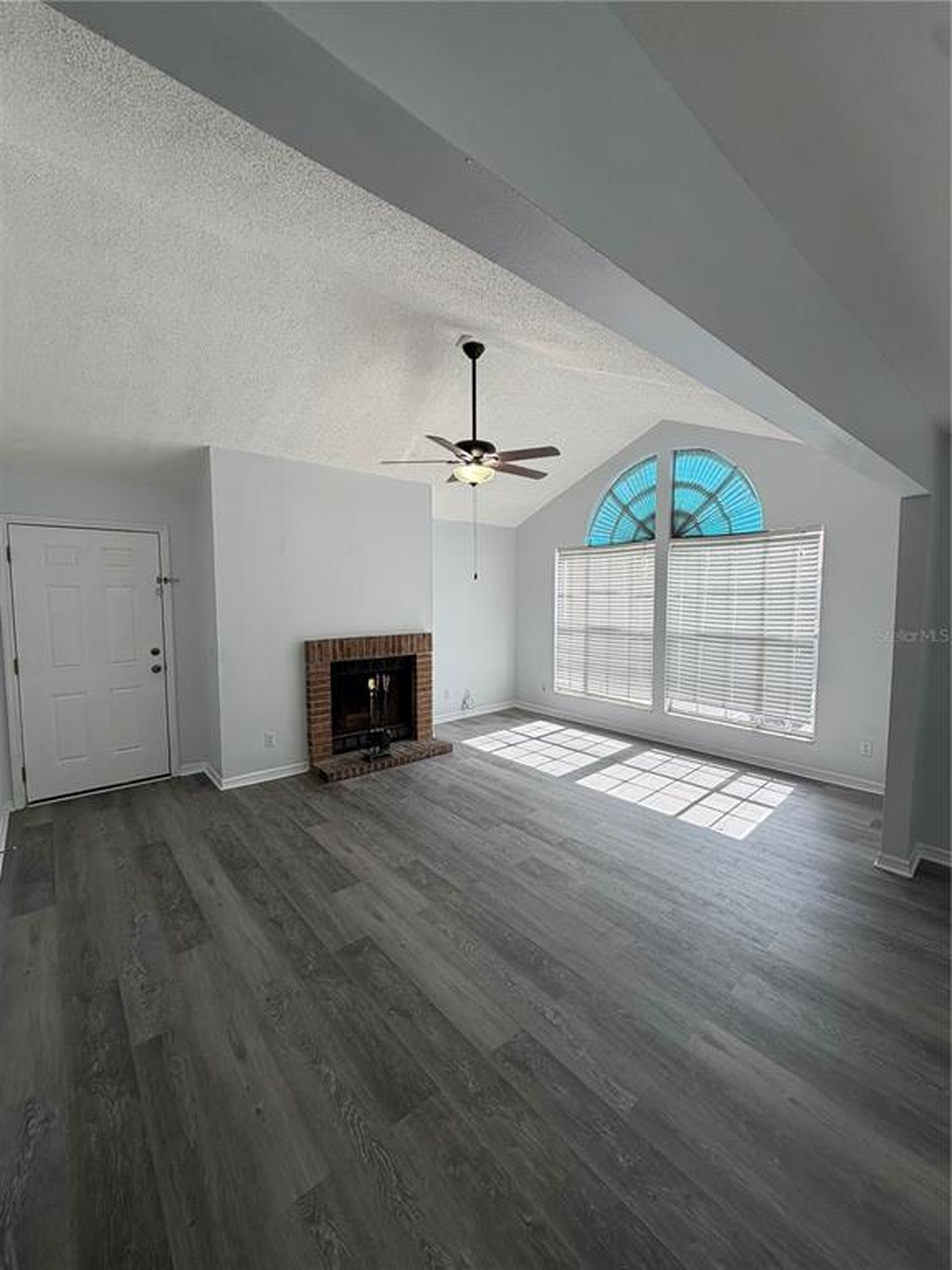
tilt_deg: -4.1
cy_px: 635
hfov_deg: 85.7
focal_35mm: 14
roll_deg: -0.5
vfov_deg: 102.1
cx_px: 476
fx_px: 513
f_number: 2.2
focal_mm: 2.22
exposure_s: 1/120
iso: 32
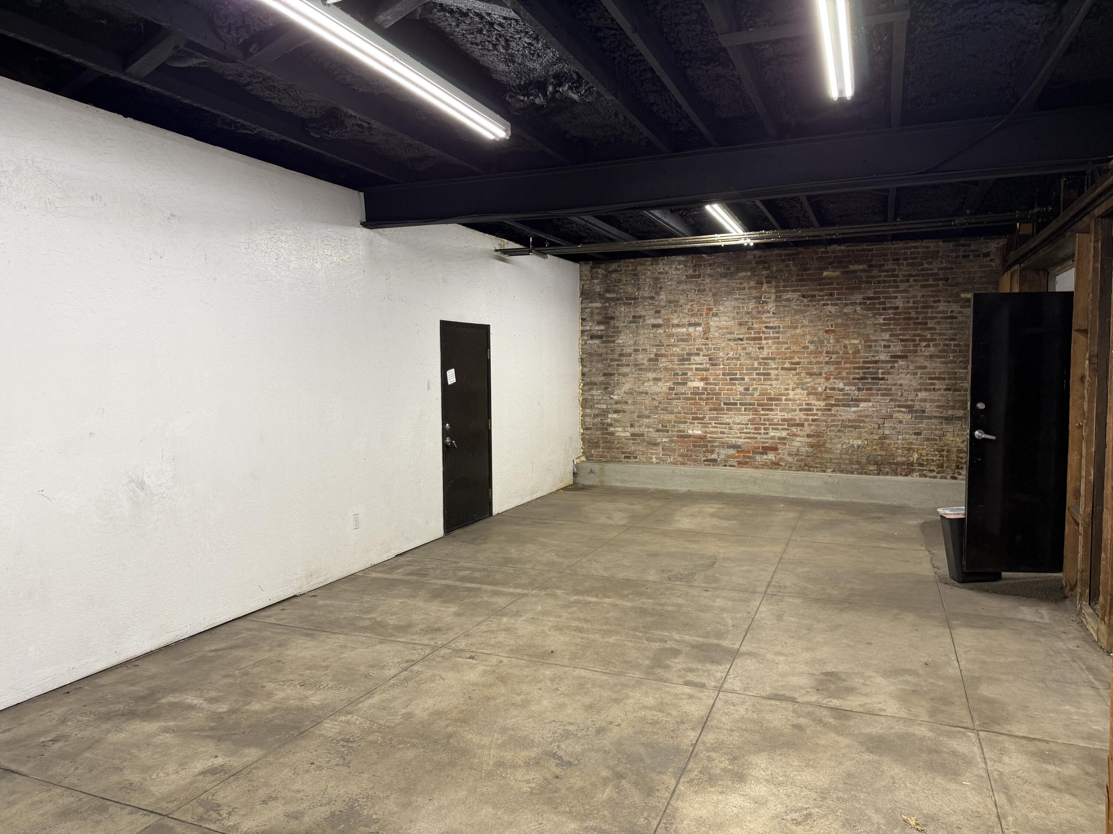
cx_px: 556
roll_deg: +0.1
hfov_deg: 71.6
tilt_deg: -4.4
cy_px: 417
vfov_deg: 56.8
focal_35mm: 24
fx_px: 772
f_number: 1.78
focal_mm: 6.76
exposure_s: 1/60
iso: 125
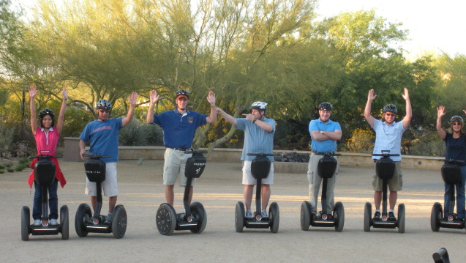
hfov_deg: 30.1
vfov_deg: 17.3
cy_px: 140
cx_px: 233
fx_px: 865
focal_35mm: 70
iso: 256
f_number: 4.6
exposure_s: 1/112
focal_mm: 11.2
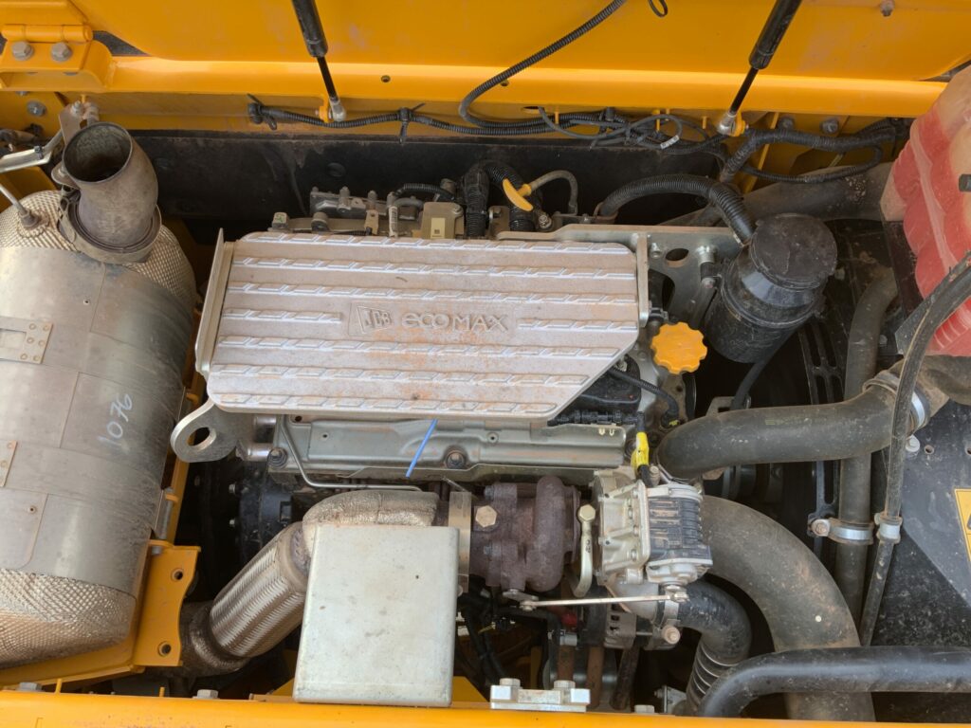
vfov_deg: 48.2
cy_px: 364
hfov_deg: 61.7
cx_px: 486
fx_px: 813
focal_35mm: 29
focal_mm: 3
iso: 16
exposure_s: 1/165
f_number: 1.8
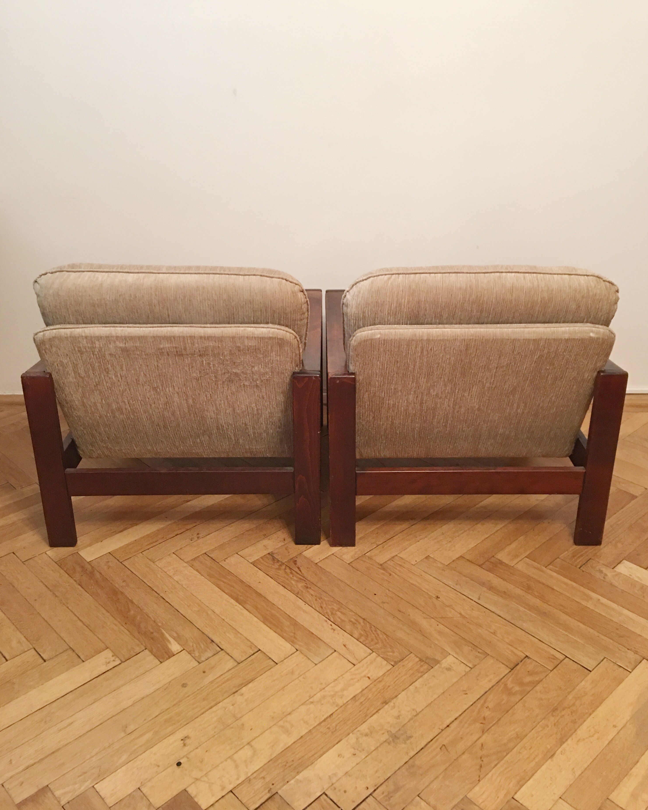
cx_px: 325
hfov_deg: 47.1
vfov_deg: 57.1
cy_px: 370
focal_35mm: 31
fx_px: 743
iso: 100
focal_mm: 4.15
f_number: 2.2
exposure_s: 1/10
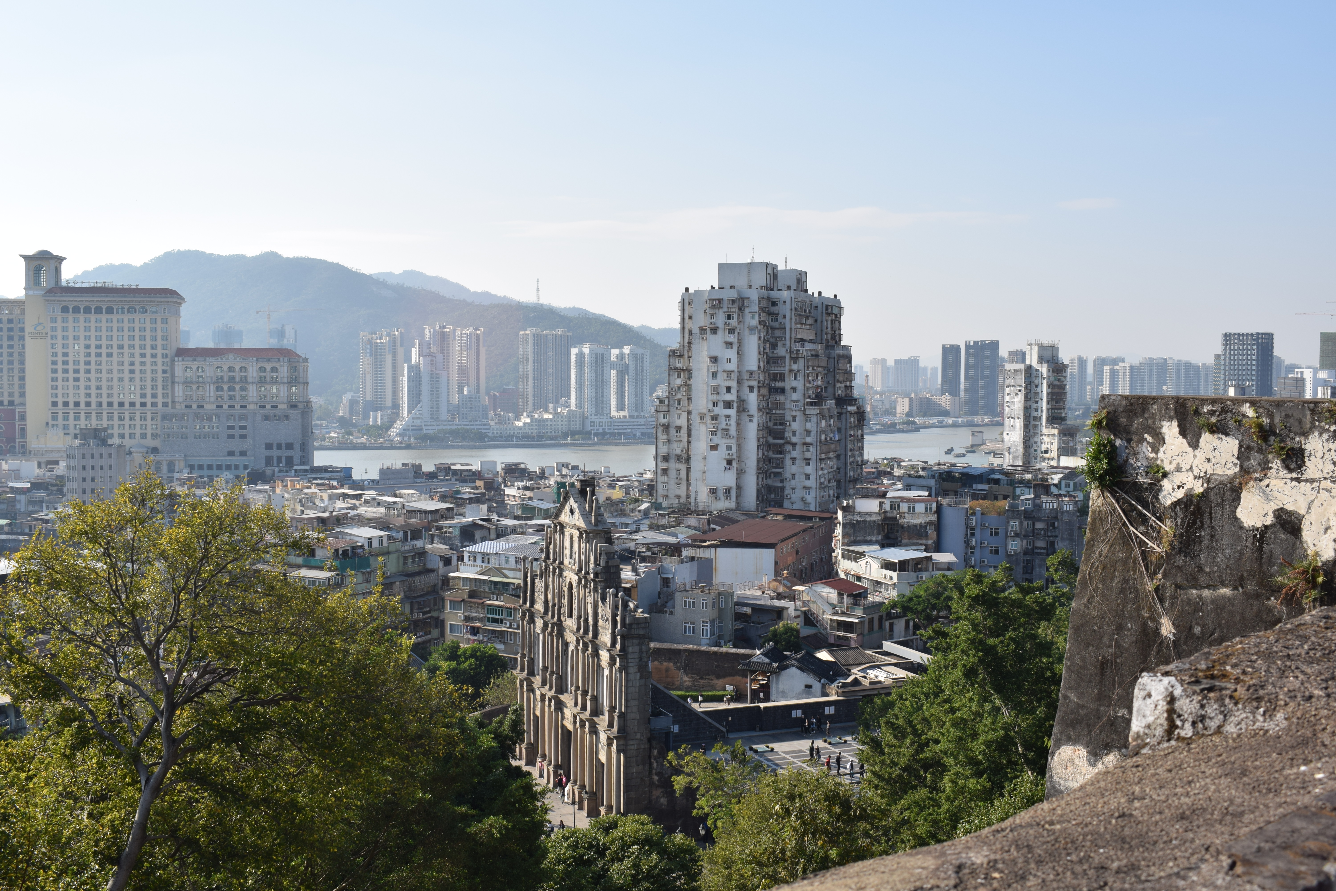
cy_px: 446
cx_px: 668
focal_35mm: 36
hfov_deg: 53.1
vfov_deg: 36.9
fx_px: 1336
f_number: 10
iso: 100
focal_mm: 24
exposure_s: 1/200
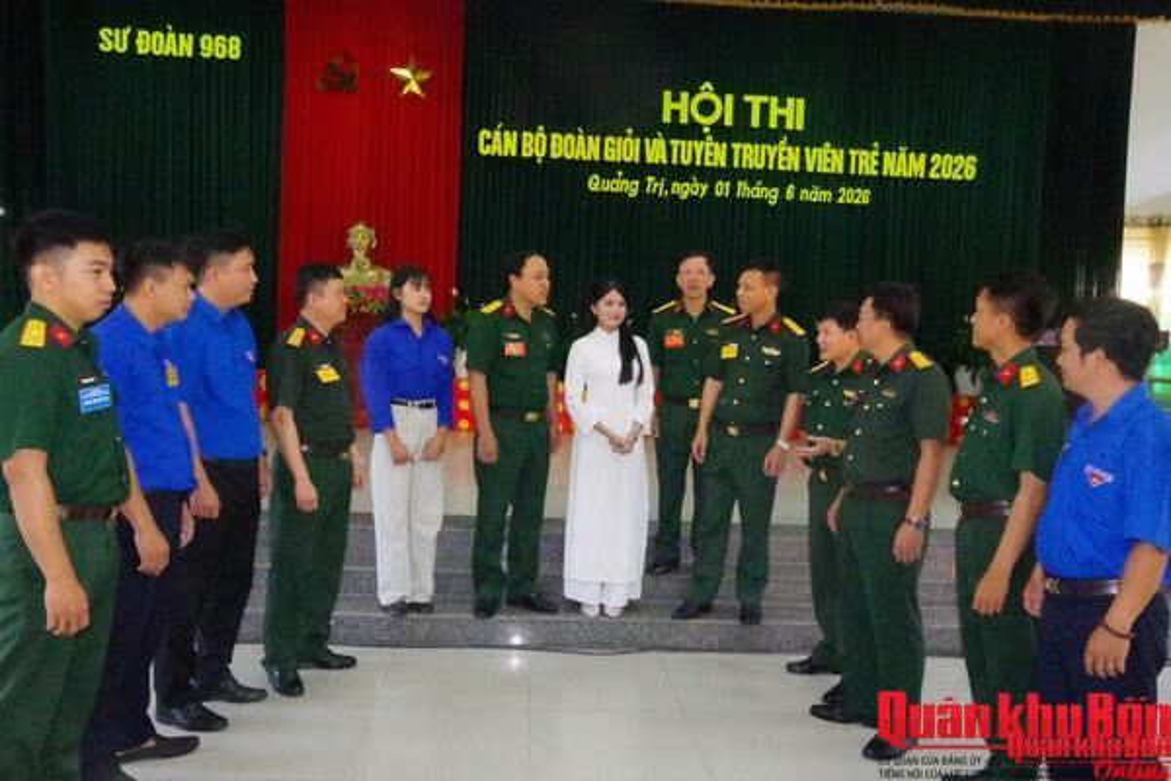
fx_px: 878
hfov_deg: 67.4
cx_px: 586
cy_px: 390
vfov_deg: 47.9
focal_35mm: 27
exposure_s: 1/100
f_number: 18
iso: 25600
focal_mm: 18
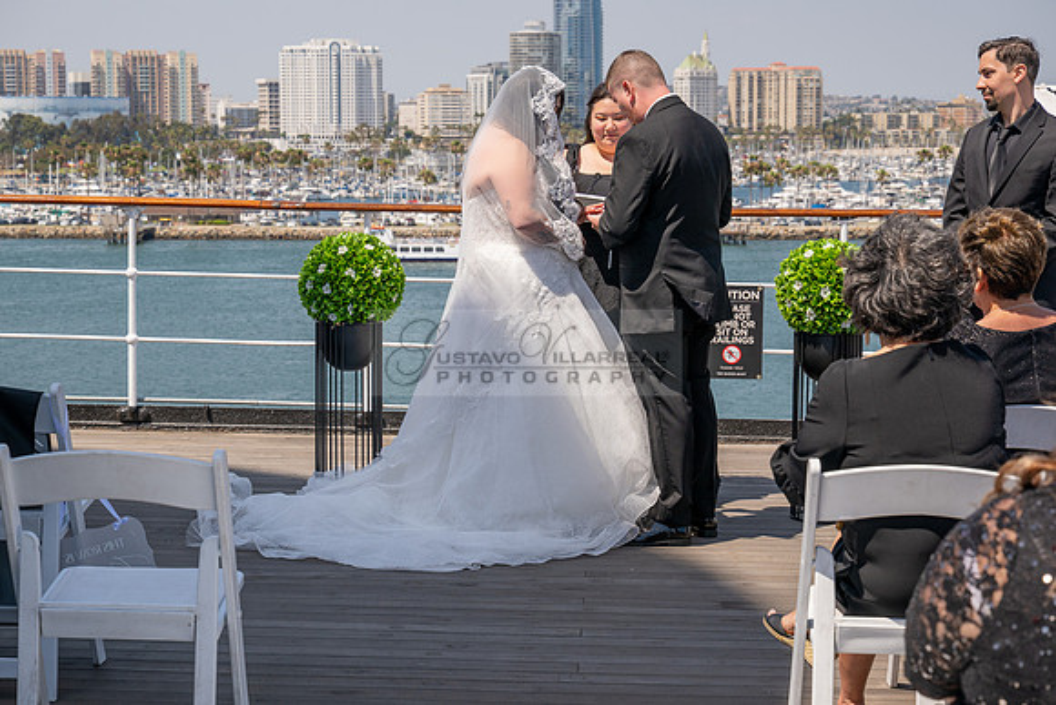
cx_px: 528
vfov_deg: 19.5
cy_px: 352
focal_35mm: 70
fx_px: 2054
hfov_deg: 28.8
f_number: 8
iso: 200
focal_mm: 70
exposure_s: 1/800
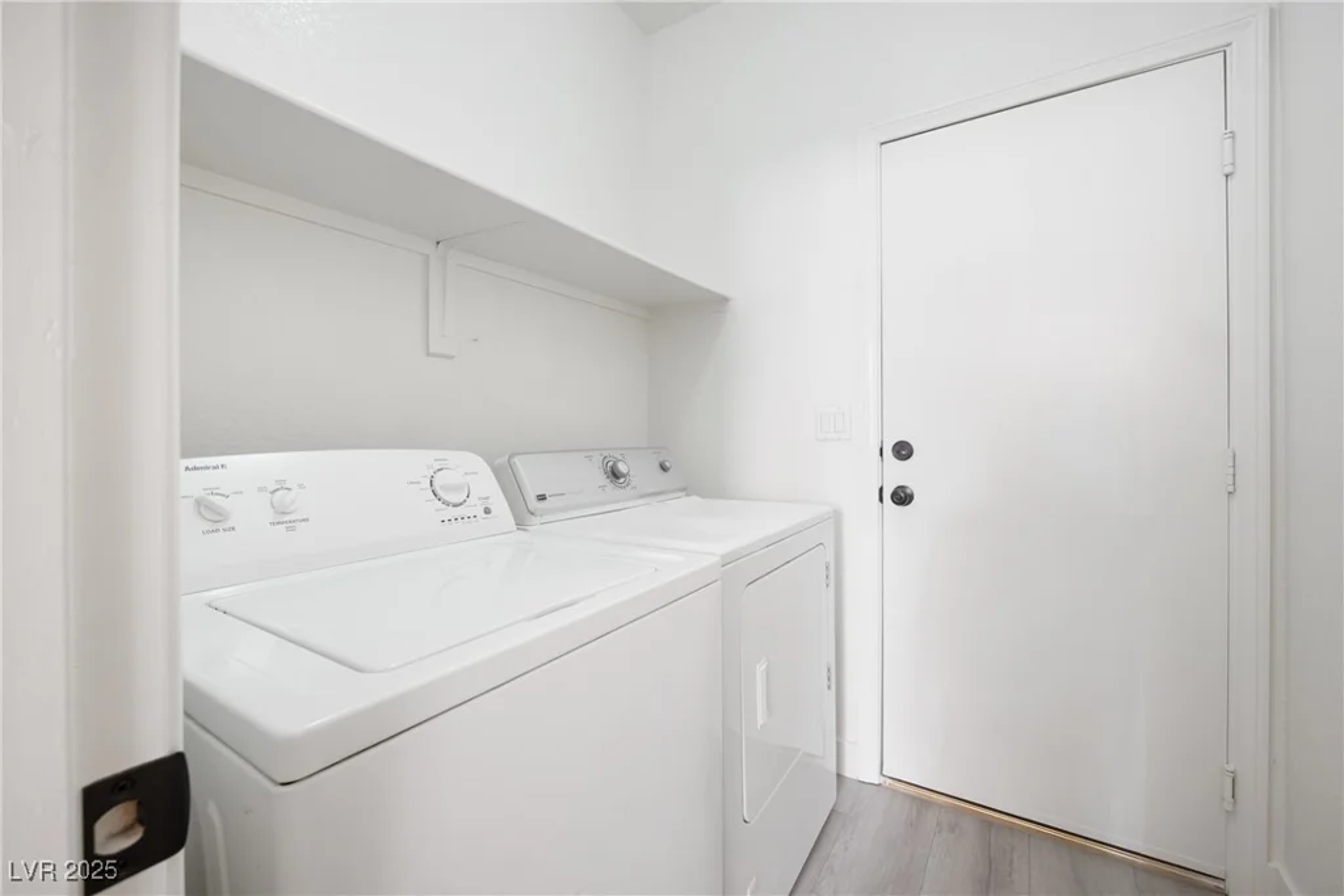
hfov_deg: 104.2
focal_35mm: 14
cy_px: 448
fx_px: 523
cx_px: 672
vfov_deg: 81.2
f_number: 9
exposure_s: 2
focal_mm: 14
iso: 100
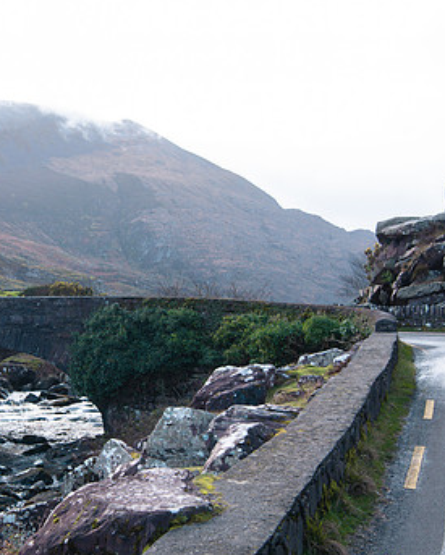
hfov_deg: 24.8
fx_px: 986
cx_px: 63
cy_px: 313
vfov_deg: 31.4
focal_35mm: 60
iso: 200
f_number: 6.3
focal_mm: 36
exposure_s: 1/160
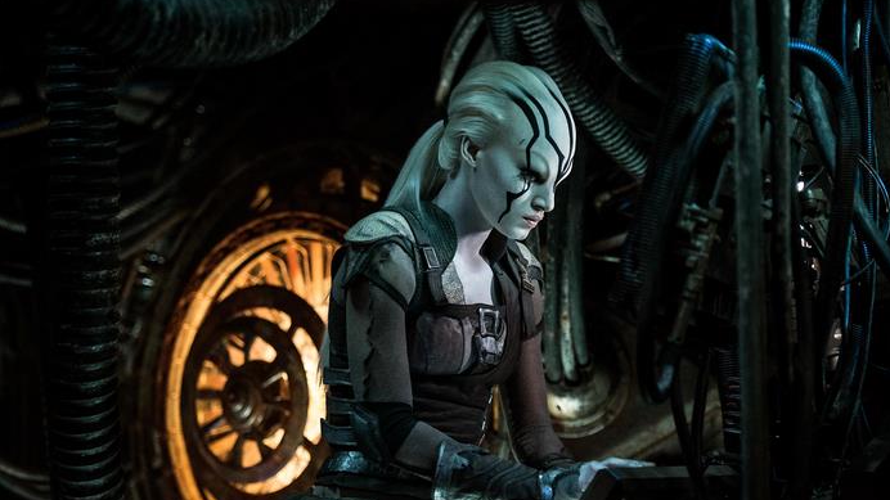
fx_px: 2548
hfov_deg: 19.8
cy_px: 293
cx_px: 449
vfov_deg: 11.2
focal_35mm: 108
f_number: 2.8
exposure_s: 1/160
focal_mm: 102
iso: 4000
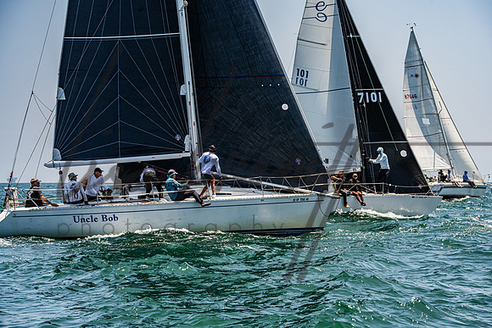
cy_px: 164
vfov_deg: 12.7
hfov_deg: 19.0
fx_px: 1473
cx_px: 250
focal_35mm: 108
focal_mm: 105
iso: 500
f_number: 8
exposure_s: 1/2000
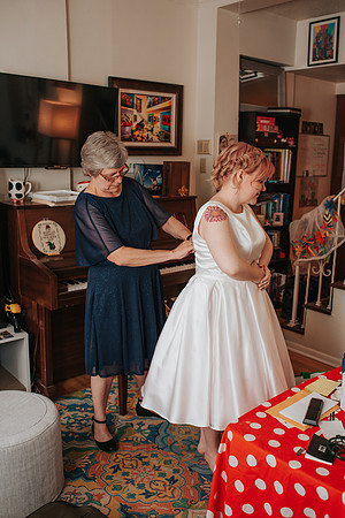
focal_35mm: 35
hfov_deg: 37.9
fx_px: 503
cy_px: 259
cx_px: 172
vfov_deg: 54.4
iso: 800
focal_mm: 35
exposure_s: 1/160
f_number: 4
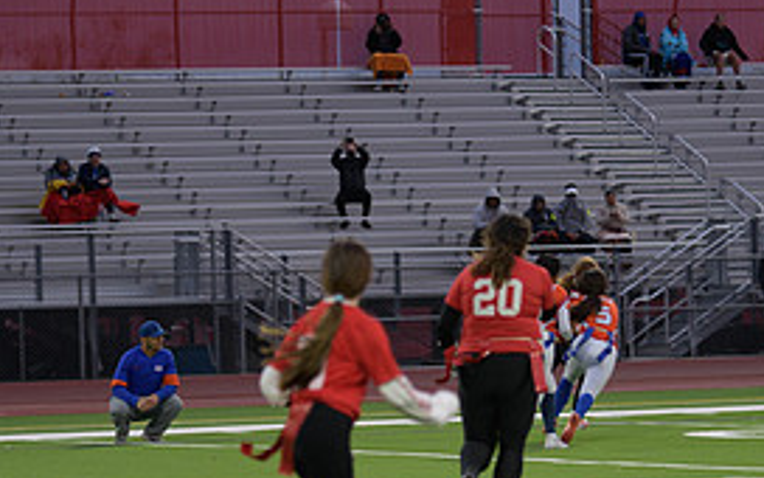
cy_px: 344
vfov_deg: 5.0
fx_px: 5518
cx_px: 492
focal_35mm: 265
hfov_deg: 7.9
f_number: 2.8
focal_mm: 122
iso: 450
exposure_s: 1/200
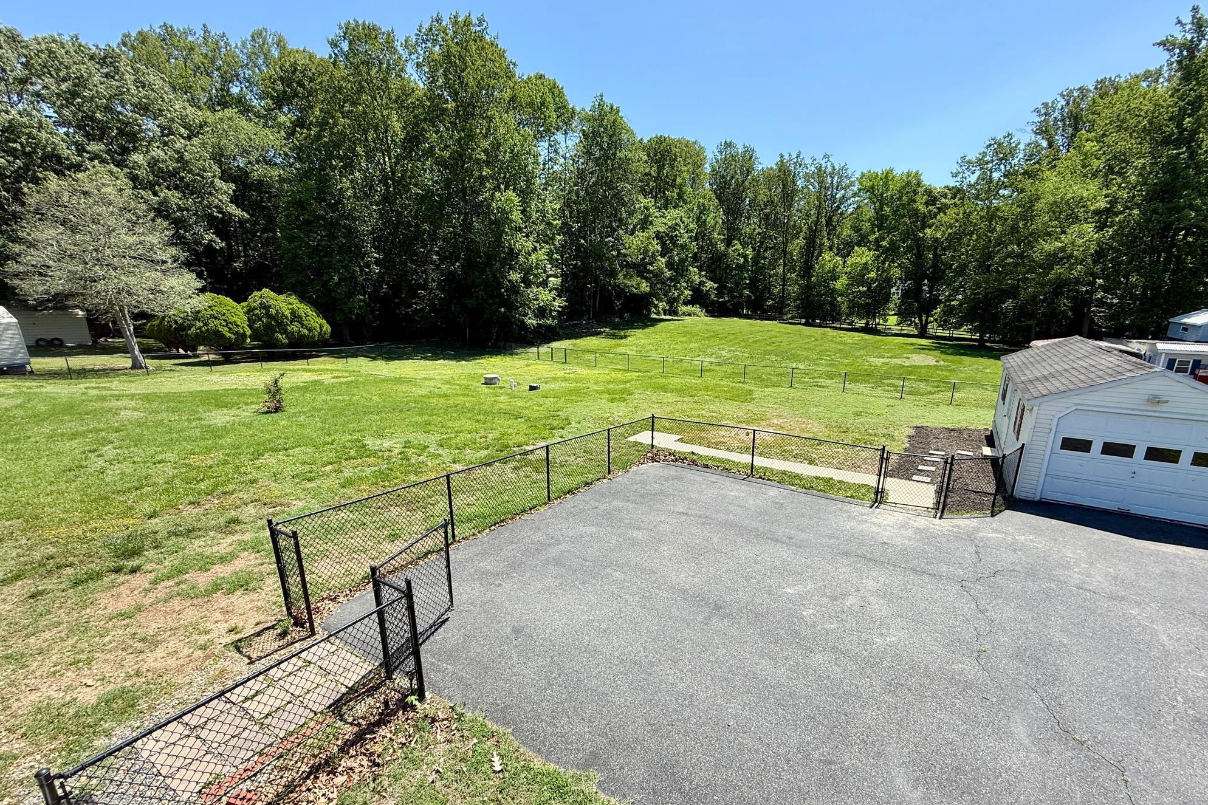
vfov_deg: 77.2
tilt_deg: -14.7
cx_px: 608
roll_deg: -0.3
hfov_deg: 100.4
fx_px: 503
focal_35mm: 15
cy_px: 430
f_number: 2.2
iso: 50
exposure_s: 1/914
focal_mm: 2.22
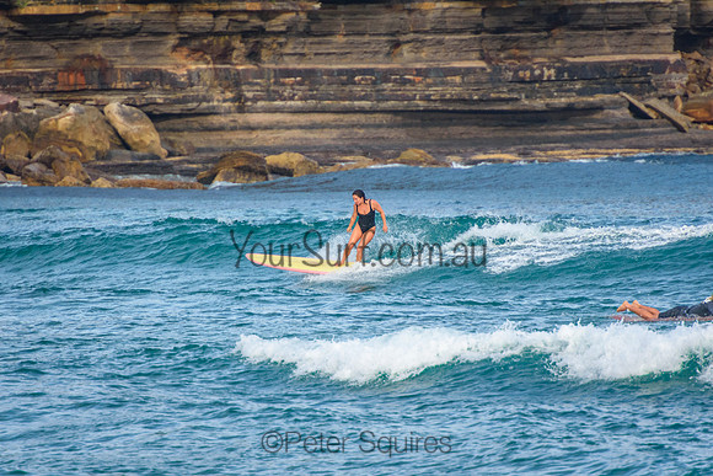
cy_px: 238
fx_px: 11886
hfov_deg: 3.4
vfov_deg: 2.3
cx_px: 356
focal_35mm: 600
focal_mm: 400
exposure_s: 1/1000
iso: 450
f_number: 5.6
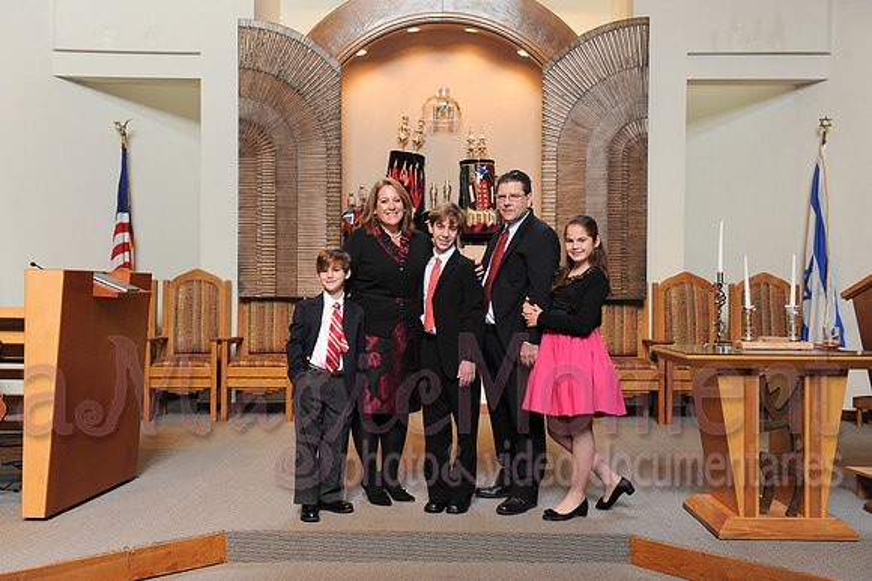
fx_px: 920
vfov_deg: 35.0
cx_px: 436
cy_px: 290
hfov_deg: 50.7
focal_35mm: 38
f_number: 5
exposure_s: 1/50
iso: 500
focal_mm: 38
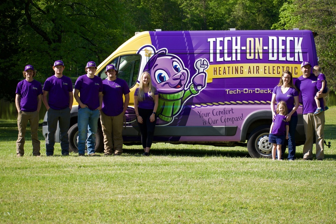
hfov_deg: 19.5
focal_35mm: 105
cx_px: 168
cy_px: 112
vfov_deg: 13.0
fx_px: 980
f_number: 4.5
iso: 200
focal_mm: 70
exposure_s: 1/800
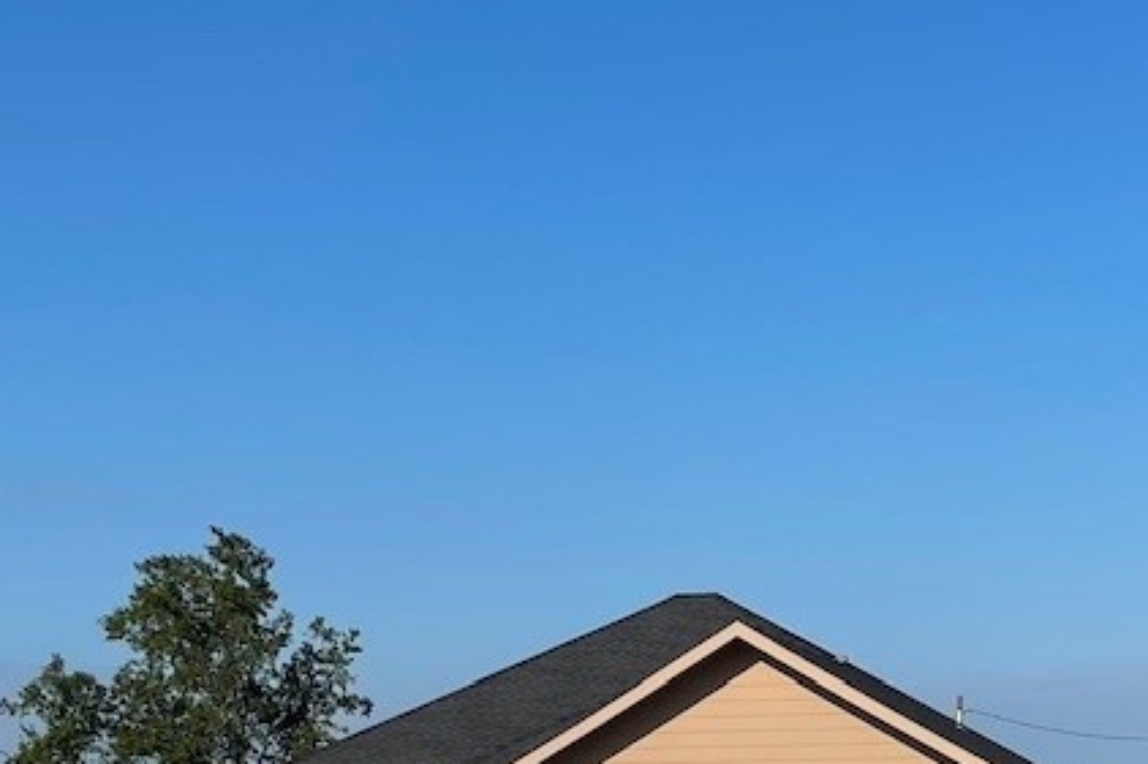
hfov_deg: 24.7
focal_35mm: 82
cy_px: 783
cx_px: 764
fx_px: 2614
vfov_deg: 16.3
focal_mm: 4.2
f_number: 1.6
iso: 32
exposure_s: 1/4464
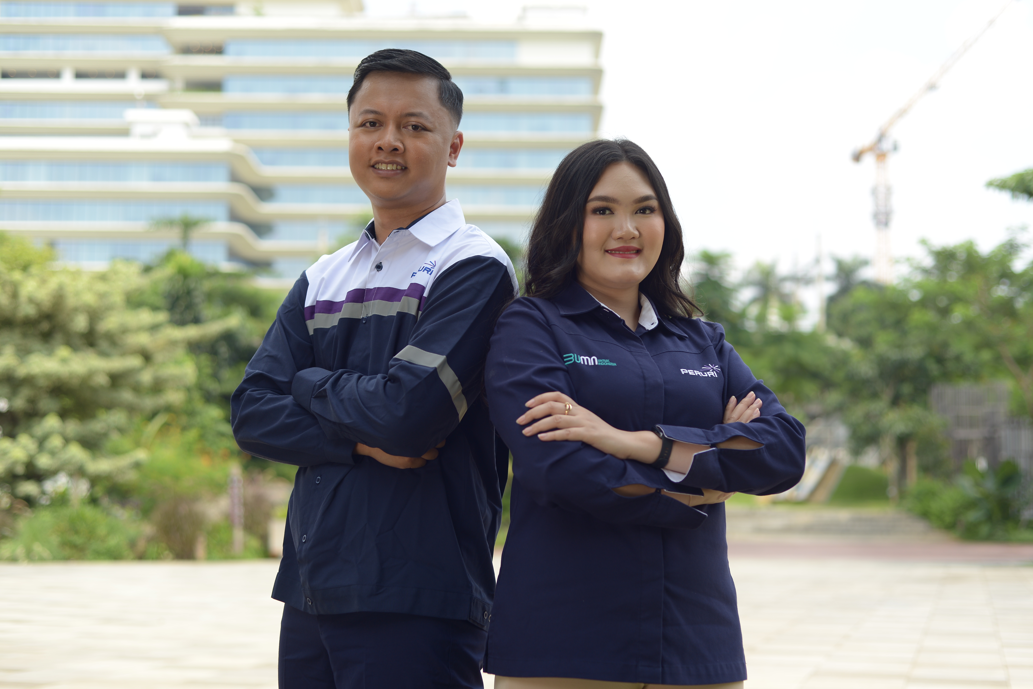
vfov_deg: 27.0
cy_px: 344
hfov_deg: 39.6
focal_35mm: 50
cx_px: 516
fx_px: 1435
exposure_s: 1/800
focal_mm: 50
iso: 100
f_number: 3.2
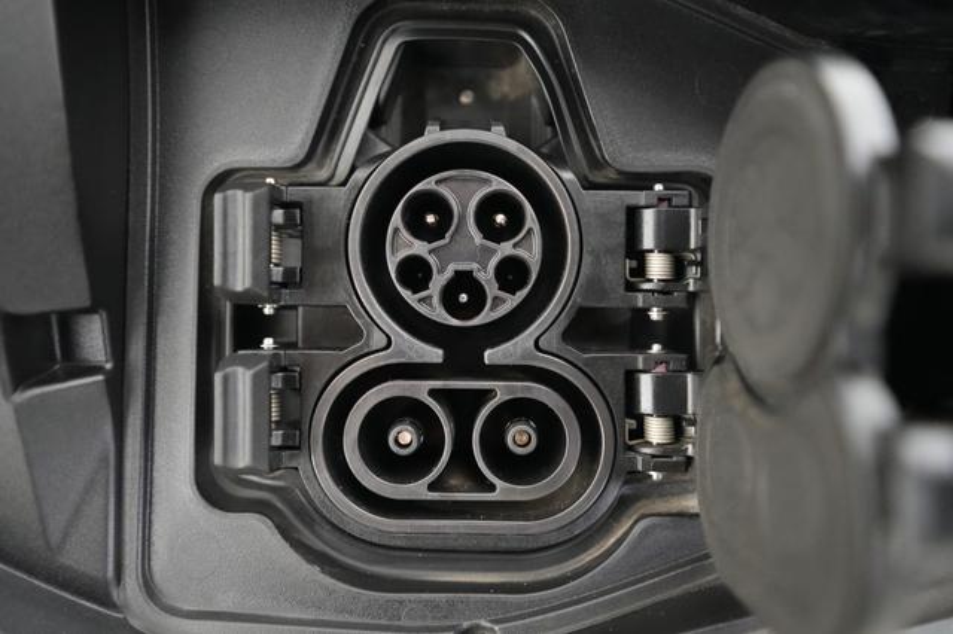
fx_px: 741
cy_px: 317
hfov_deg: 65.5
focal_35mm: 28
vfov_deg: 46.4
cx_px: 476
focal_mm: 28
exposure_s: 1/50
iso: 12800
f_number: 2.8
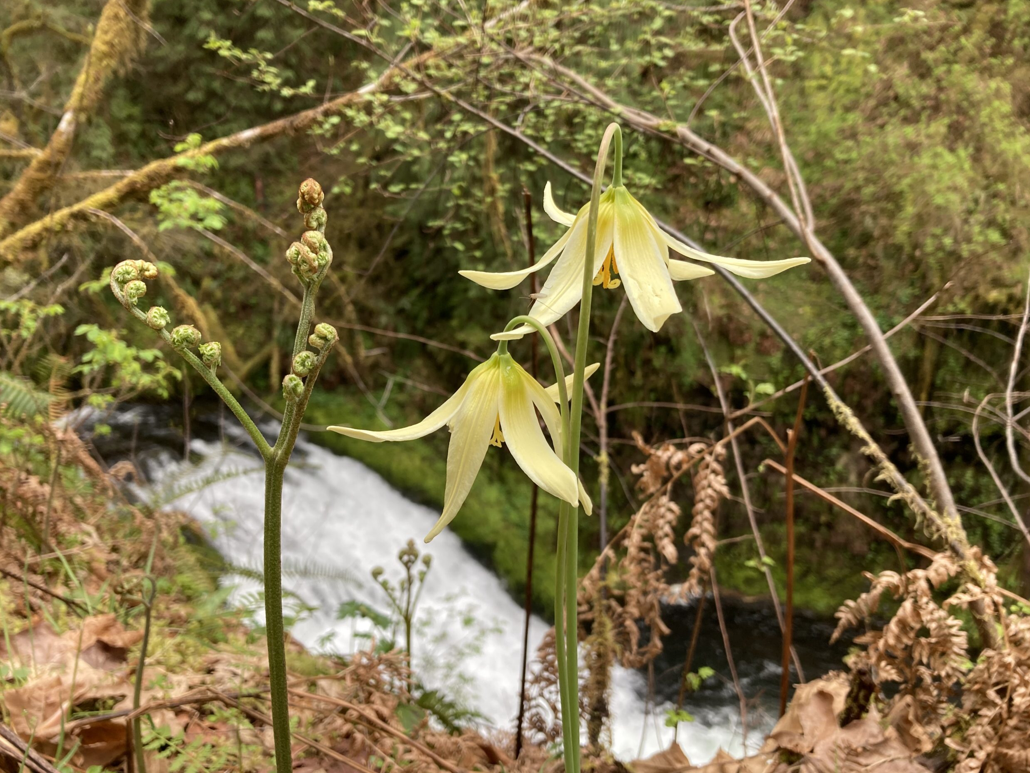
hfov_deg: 61.6
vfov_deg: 48.2
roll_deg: -1.6
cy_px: 393
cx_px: 500
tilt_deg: -23.6
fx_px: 863
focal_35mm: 29
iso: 50
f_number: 1.8
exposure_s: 1/121
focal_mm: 3.99
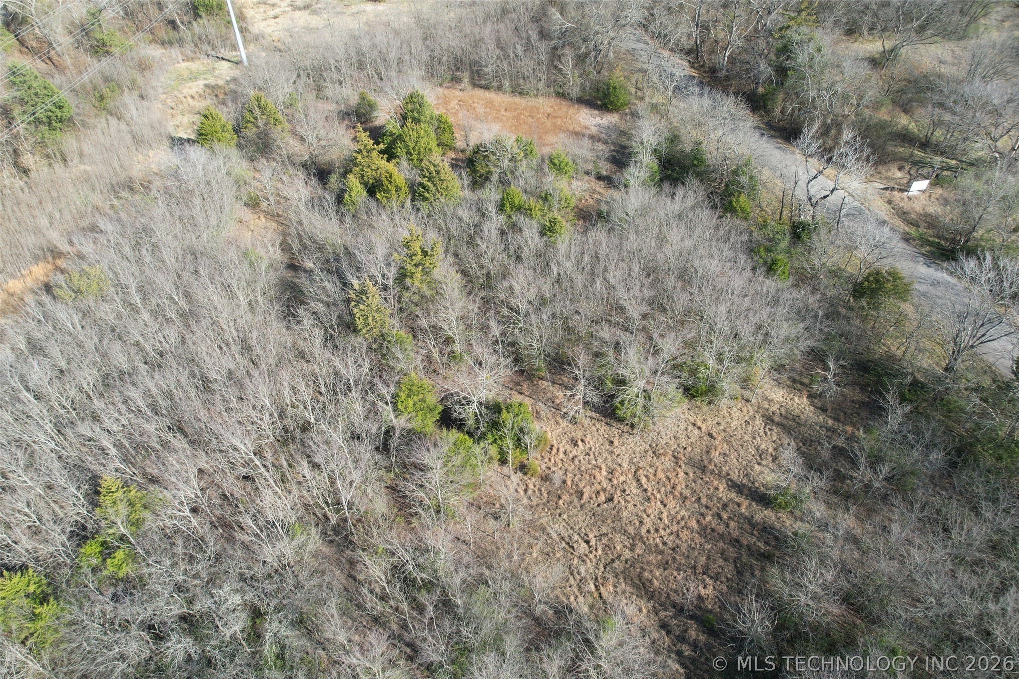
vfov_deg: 57.2
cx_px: 510
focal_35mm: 22
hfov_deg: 78.6
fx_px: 623
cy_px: 340
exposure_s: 1/640
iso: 100
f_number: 2.8
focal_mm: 8.38
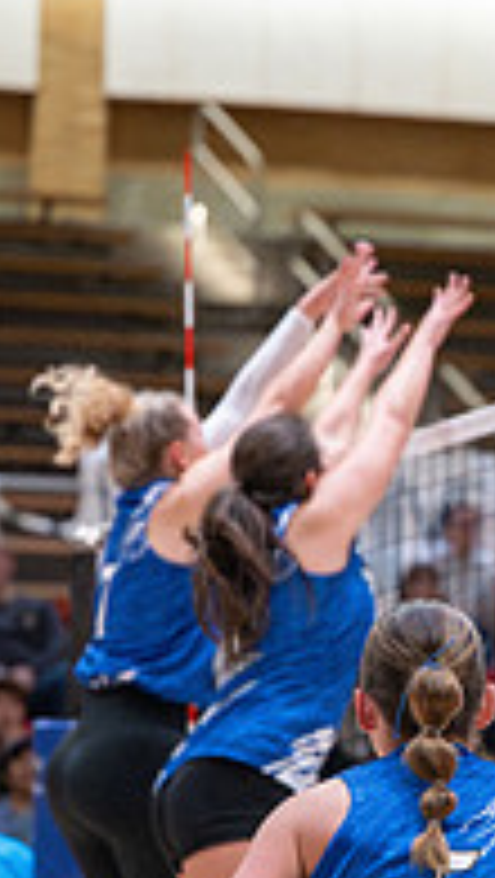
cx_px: 711
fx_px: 5937
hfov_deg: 4.7
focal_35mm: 255
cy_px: 520
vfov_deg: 8.5
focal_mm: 82
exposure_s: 1/640
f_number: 2.8
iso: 6400
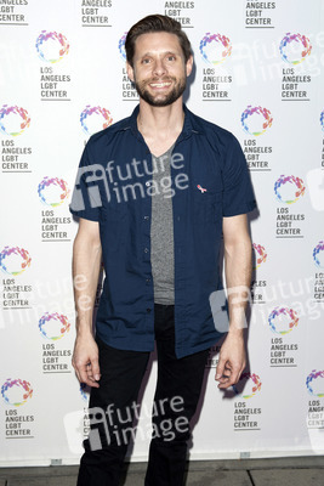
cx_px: 162
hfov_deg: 27.0
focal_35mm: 50
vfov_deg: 39.6
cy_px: 243
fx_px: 674
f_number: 4.5
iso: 500
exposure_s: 1/320
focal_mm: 50
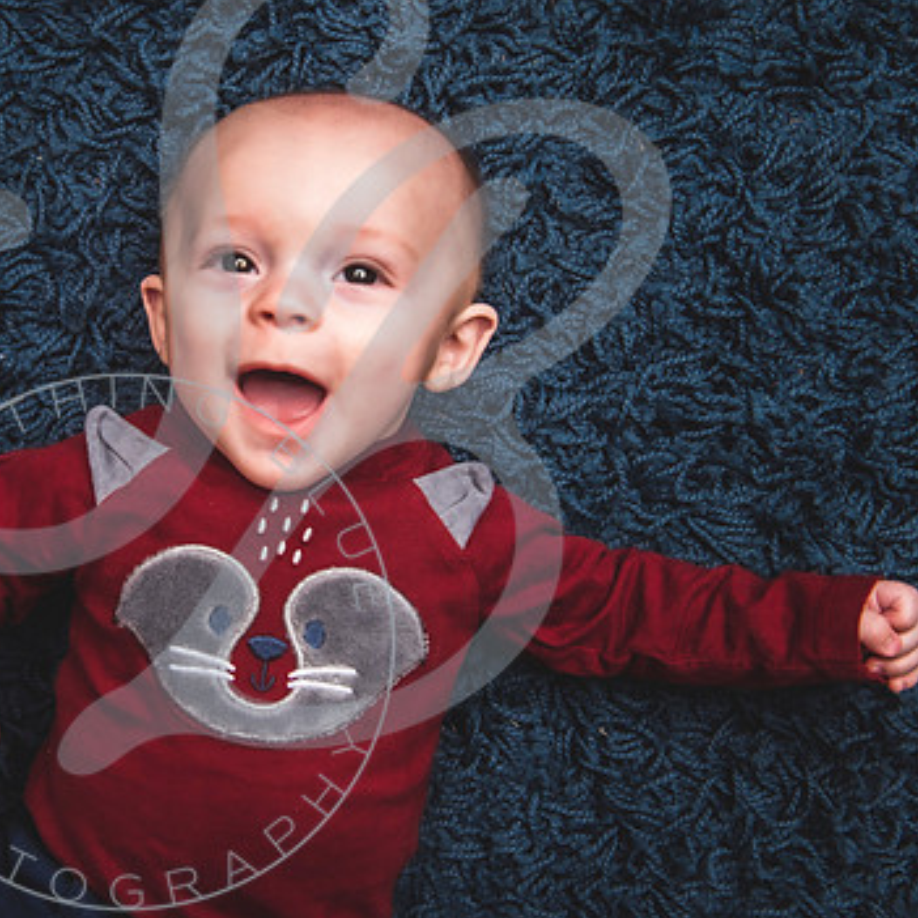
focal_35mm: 45
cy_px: 422
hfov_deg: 36.9
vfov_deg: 37.5
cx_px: 256
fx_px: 1350
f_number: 4
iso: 100
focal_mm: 32
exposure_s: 1/250
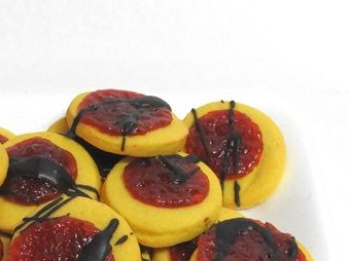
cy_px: 217
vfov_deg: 17.2
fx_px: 857
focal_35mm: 85
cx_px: 103
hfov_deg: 22.9
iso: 400
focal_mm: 7.2
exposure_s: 1/13
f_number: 5.3
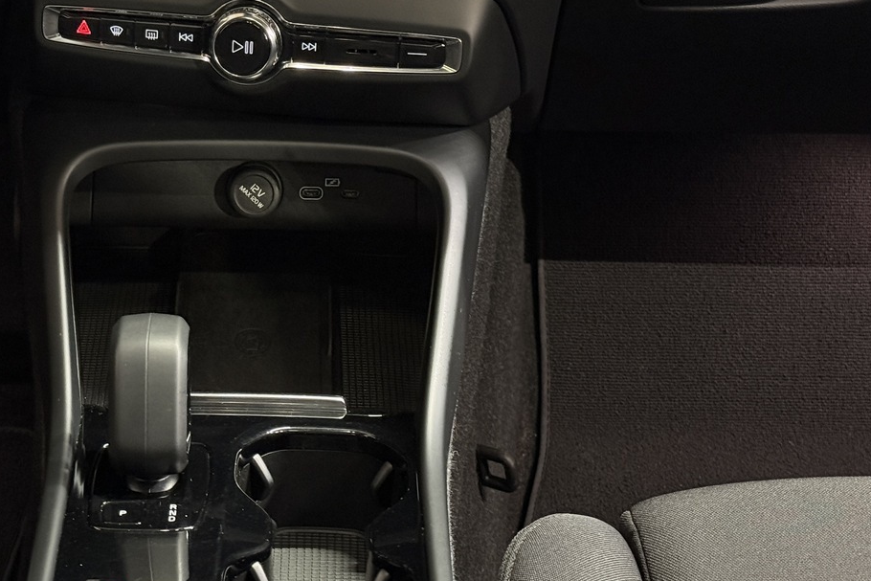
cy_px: 295
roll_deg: -0.4
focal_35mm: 79
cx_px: 239
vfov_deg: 17.3
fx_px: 1912
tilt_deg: -33.1
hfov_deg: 25.4
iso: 500
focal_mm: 6.76
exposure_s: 1/25
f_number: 1.78
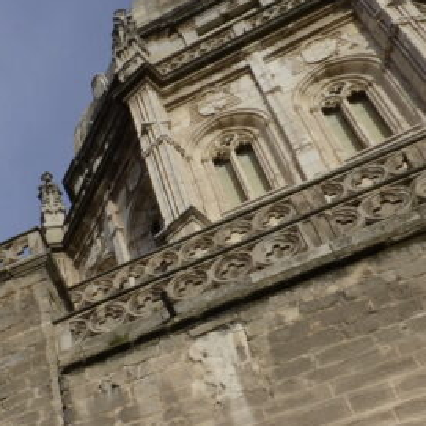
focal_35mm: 60
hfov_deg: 24.4
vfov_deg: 25.9
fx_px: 835
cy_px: 498
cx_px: -152
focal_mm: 10
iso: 400
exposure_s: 1/500
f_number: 11
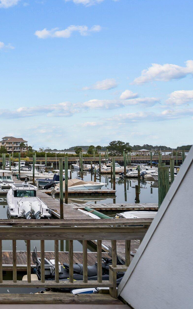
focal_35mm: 28
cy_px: 152
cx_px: -38
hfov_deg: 35.3
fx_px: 236
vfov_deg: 66.5
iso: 250
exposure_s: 1/800
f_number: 4
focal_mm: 17
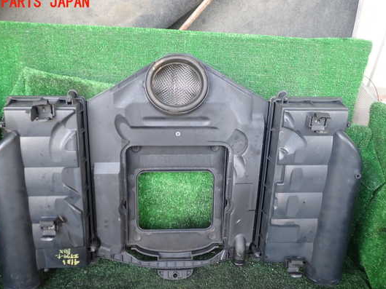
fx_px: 379
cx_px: 176
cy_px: 157
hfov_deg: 53.9
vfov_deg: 41.8
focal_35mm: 34
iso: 200
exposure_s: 1/50
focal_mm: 5.4
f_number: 2.3
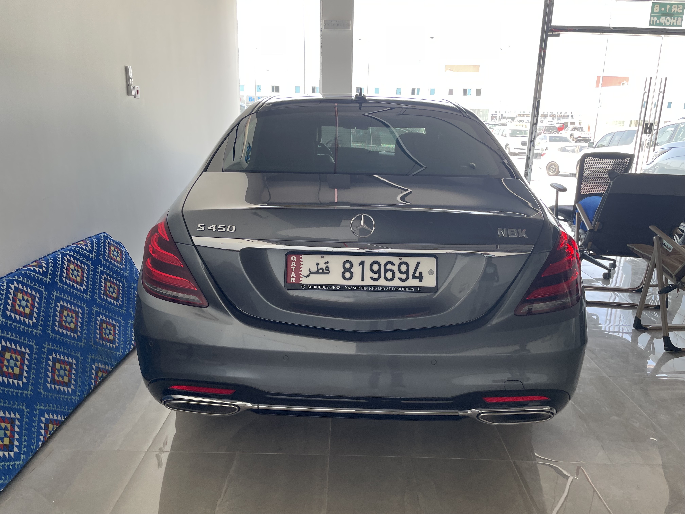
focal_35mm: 26
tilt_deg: -15.1
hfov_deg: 67.3
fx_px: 515
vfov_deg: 53.1
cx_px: 342
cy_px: 257
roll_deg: -0.7
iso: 32
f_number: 1.6
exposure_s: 1/128
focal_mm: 4.2
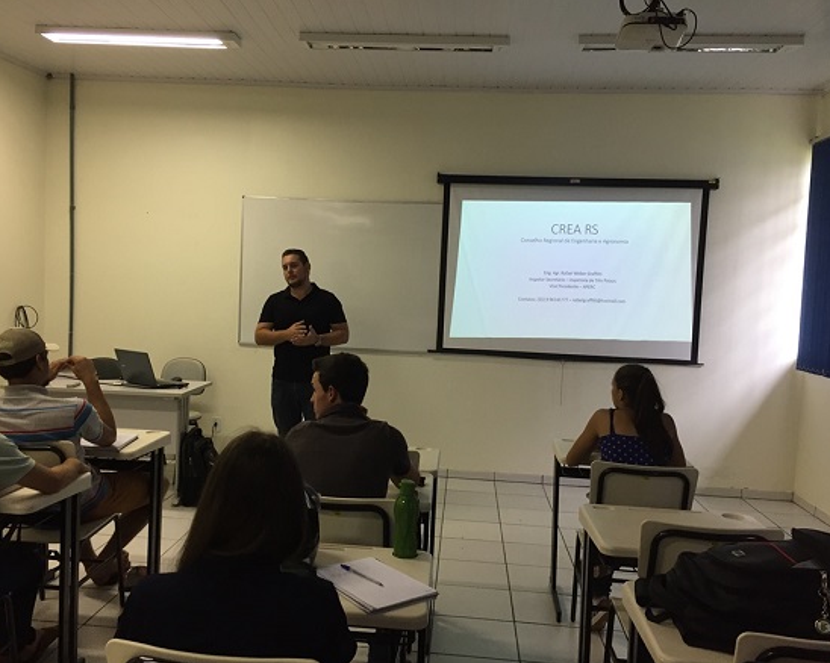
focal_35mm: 31
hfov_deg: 57.2
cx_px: 392
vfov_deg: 47.1
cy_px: 333
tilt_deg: -4.2
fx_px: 761
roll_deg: -2.9
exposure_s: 1/30
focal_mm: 4.15
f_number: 2.2
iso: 40
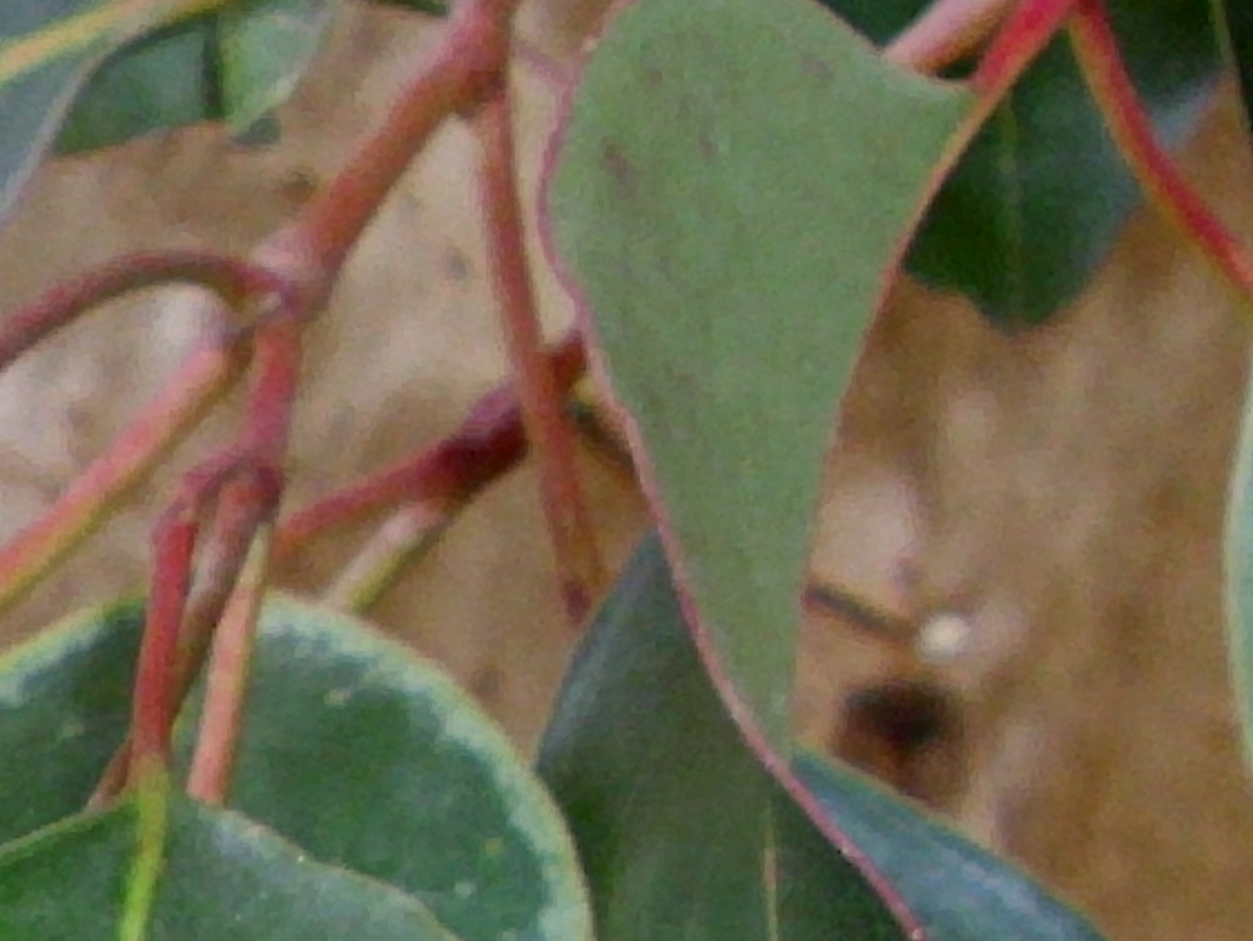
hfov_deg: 8.5
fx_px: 8220
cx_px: -573
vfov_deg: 6.3
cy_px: 2263
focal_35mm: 227
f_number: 4.3
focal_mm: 6.2
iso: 100
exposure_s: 1/60
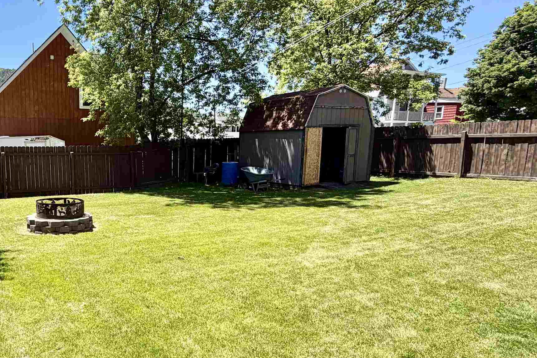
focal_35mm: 26
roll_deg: +0.2
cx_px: 115
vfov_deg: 49.4
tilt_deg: -8.8
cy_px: 208
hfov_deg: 63.9
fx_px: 388
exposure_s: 1/554
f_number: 2.2
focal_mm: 2.22
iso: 40
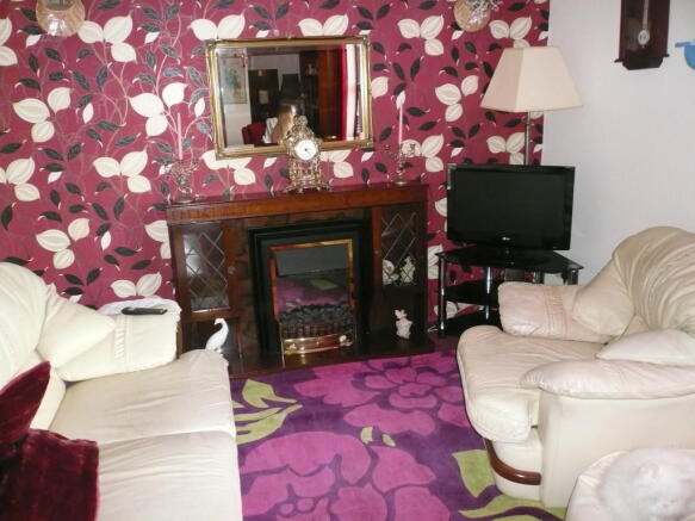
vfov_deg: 49.7
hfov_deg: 63.5
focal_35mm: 28
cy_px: 260
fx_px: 562
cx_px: 348
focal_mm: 4.6
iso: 400
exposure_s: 1/30
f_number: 2.8
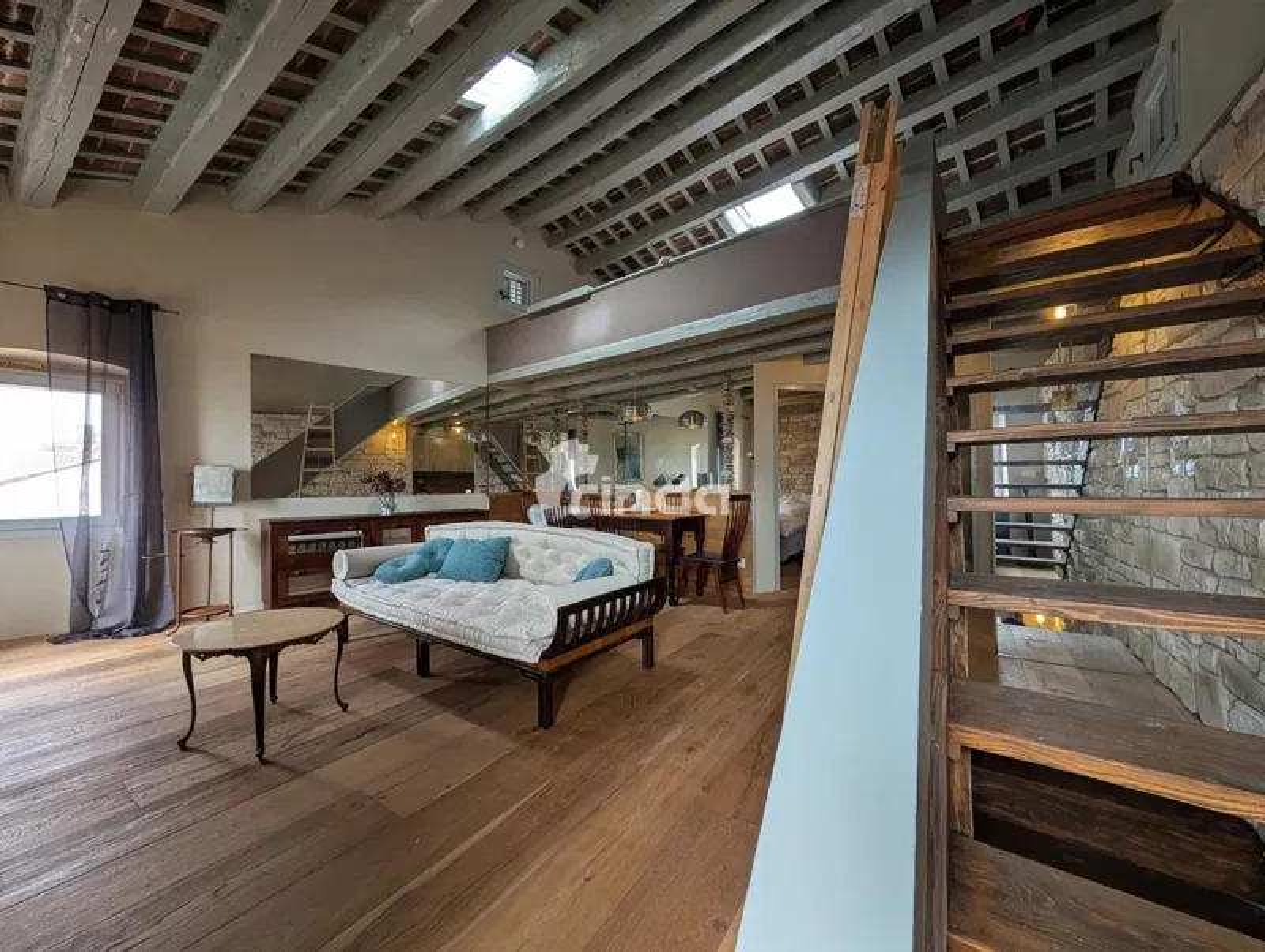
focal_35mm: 12
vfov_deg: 94.6
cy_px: 476
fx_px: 439
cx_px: 632
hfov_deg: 110.5
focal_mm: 2.02
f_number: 1.7
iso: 67
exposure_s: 1/136
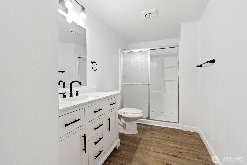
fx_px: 103
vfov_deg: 77.3
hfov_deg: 100.4
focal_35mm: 15
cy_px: 82
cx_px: 124
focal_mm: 10
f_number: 10
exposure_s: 1/5
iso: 1000
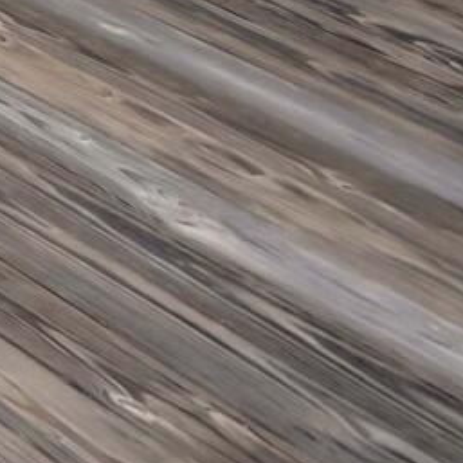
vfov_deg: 10.7
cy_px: -883
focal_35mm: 119
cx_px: -1832
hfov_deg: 6.4
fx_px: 1801
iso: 100
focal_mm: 12
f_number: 5.6
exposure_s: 1/1000
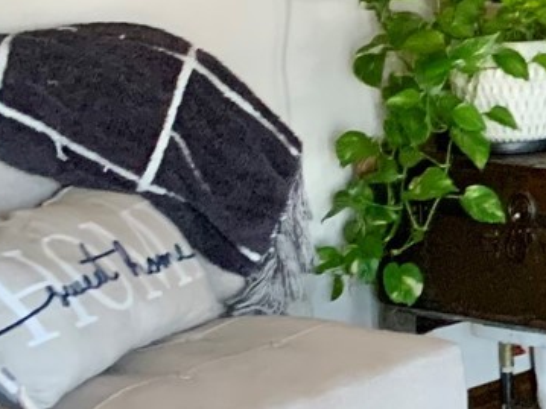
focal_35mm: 139
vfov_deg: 10.7
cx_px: 1319
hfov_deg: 11.6
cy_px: 144
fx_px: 2192
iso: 400
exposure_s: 1/40
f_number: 1.8
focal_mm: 4.25
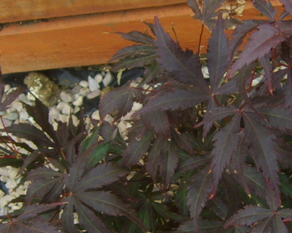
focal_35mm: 52
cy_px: 85
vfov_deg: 29.0
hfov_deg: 35.8
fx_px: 449
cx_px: 179
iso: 50
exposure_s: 1/160
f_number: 3.2
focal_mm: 7.8
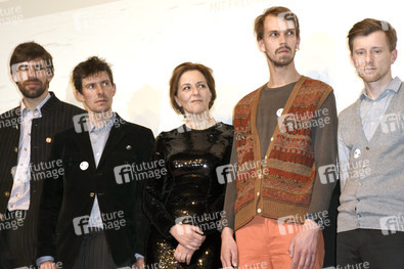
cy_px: 146
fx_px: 1268
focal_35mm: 113
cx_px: 215
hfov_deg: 18.1
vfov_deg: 12.1
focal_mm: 66
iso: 640
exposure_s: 1/60
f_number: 6.3
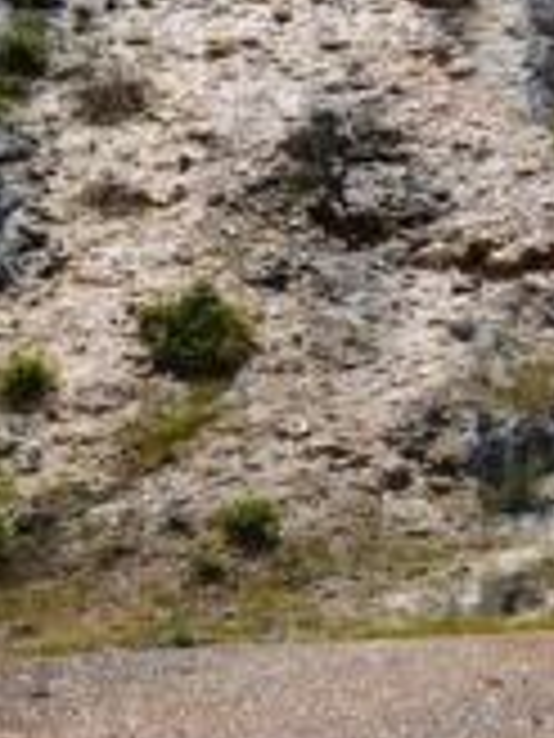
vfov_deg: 11.3
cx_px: 1221
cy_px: 119
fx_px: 3710
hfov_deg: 8.0
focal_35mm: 174
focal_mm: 31
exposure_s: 1/500
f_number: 11
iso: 200
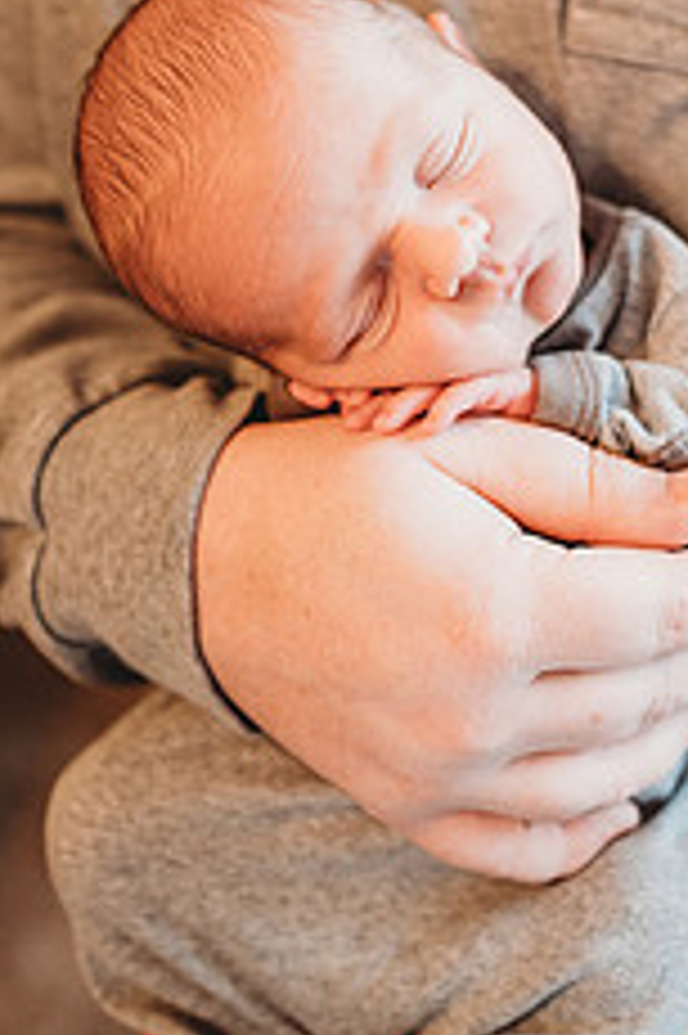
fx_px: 1349
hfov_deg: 28.2
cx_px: 522
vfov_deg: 40.8
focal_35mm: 47
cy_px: 266
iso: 500
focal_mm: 24
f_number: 2.2
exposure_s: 1/160
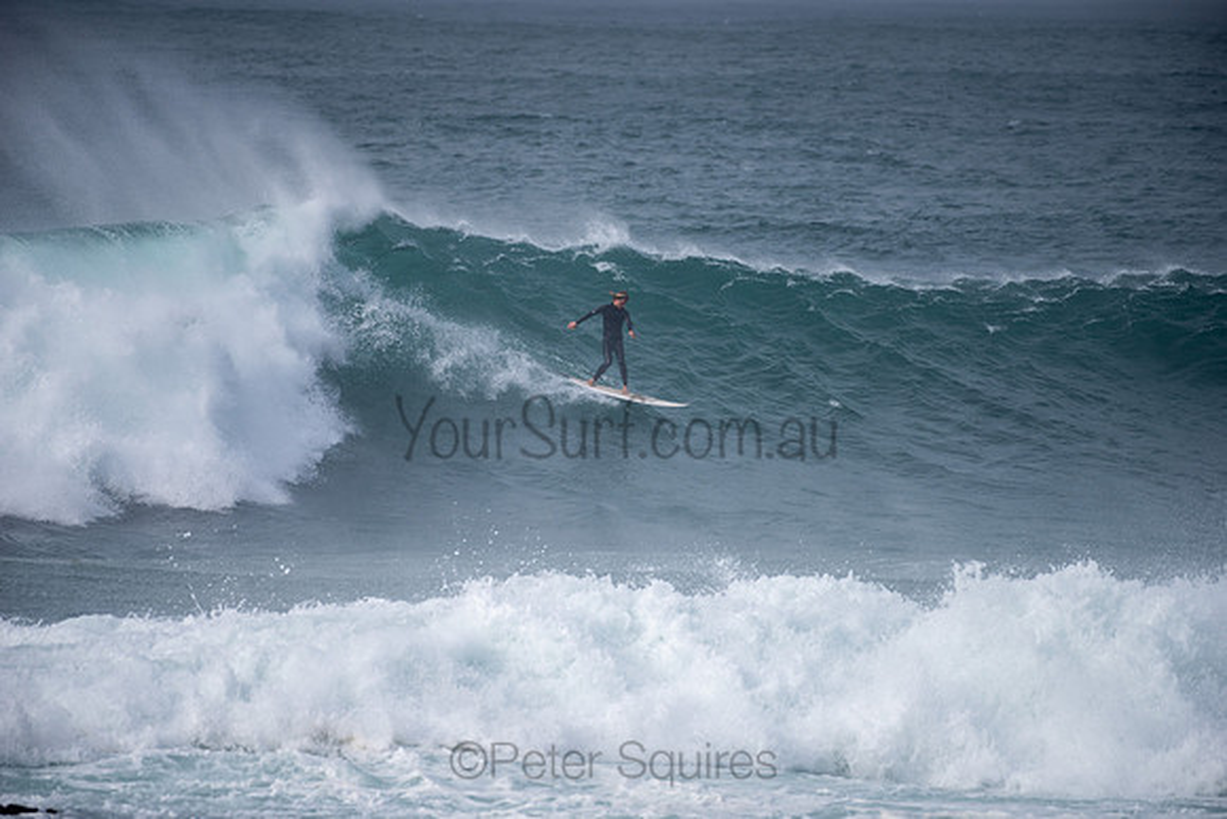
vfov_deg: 2.8
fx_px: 17045
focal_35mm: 500
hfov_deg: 4.1
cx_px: 614
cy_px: 410
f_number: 5.6
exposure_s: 1/1000
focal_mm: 500
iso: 100
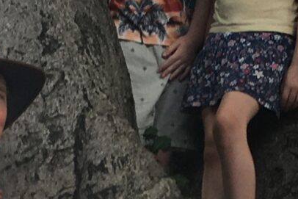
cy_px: 352
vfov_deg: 7.1
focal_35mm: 190
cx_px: 241
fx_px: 1573
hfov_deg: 10.8
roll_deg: -0.8
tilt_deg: +2.0
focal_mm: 4.15
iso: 25
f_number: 2.2
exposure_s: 1/145
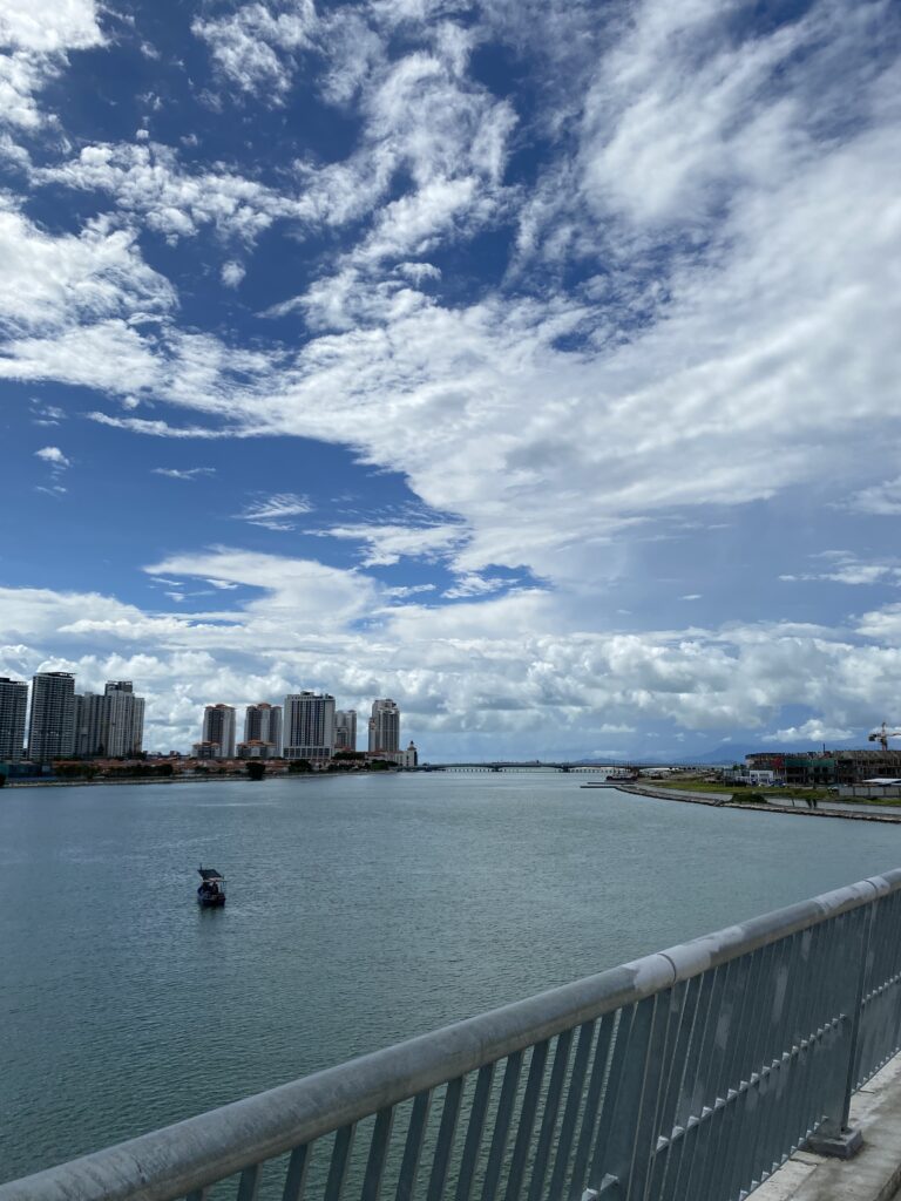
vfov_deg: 67.3
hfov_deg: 53.1
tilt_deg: +11.8
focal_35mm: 26
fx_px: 902
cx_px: 450
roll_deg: +1.8
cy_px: 600
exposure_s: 1/9615
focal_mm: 4.25
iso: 32
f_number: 1.8
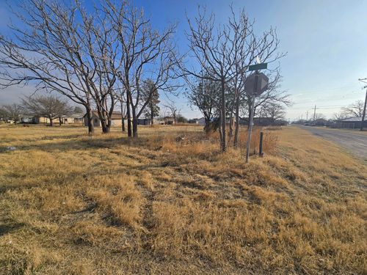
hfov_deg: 106.2
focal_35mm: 13
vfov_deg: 89.9
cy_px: 138
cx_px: 184
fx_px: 138
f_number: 2.2
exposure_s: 1/4980
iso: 50
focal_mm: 2.2
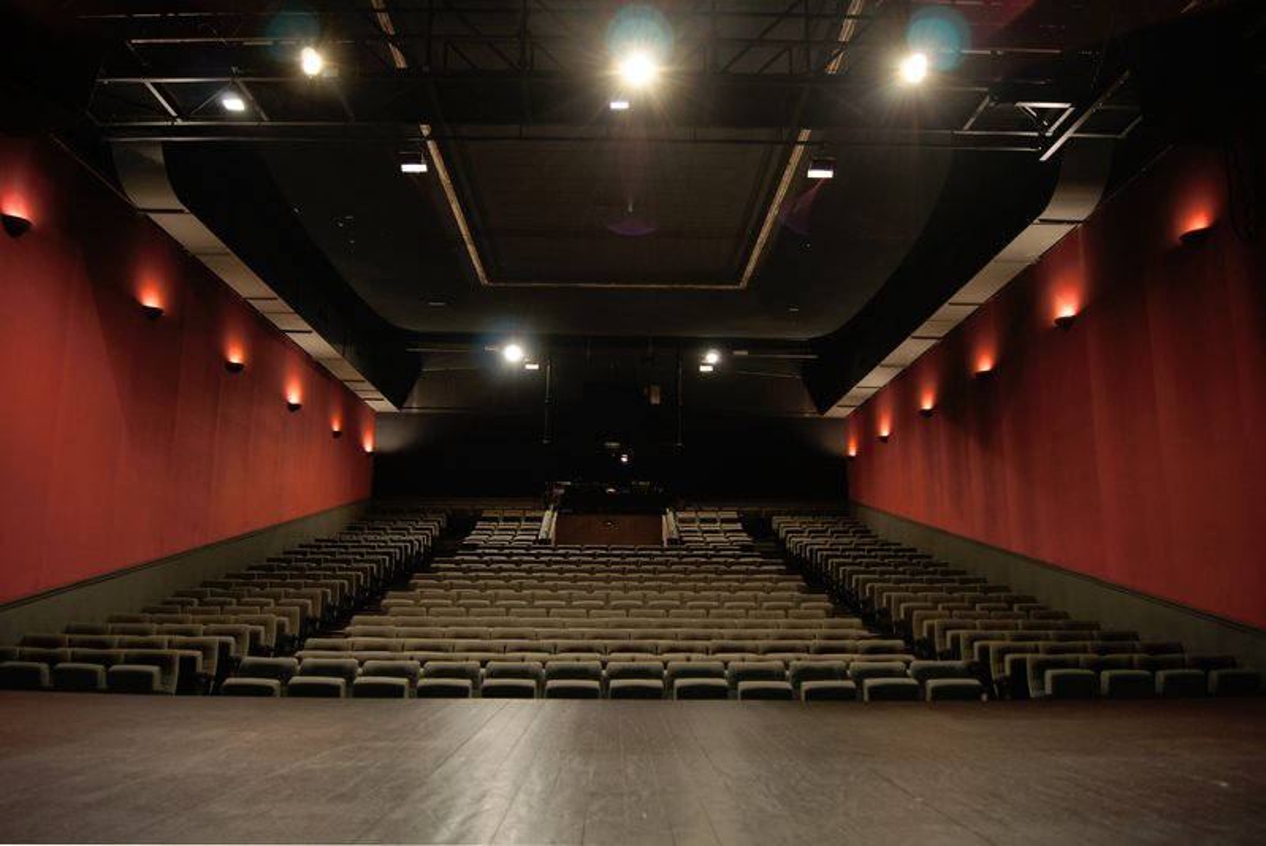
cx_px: 633
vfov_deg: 48.0
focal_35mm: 27
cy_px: 423
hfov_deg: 67.3
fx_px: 950
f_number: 3.5
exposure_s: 1/6
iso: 100
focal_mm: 18
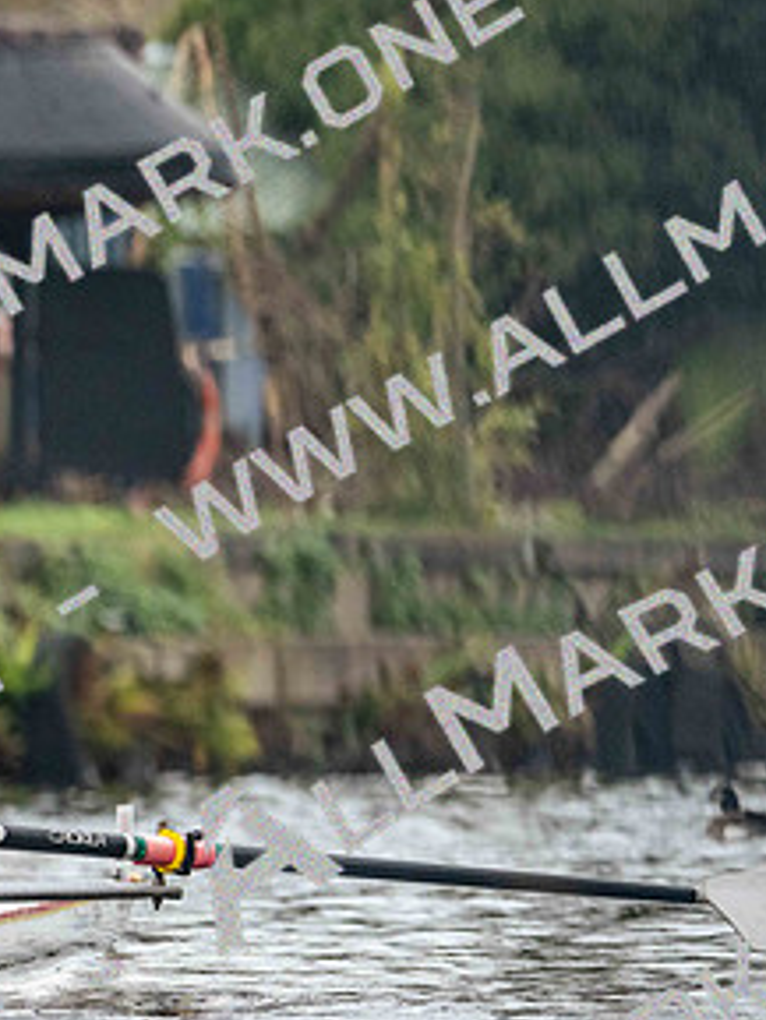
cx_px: -102
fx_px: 22731
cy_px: 619
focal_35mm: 771
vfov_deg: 2.6
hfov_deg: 1.9
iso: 3200
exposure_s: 1/2500
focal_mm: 400
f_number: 4.5
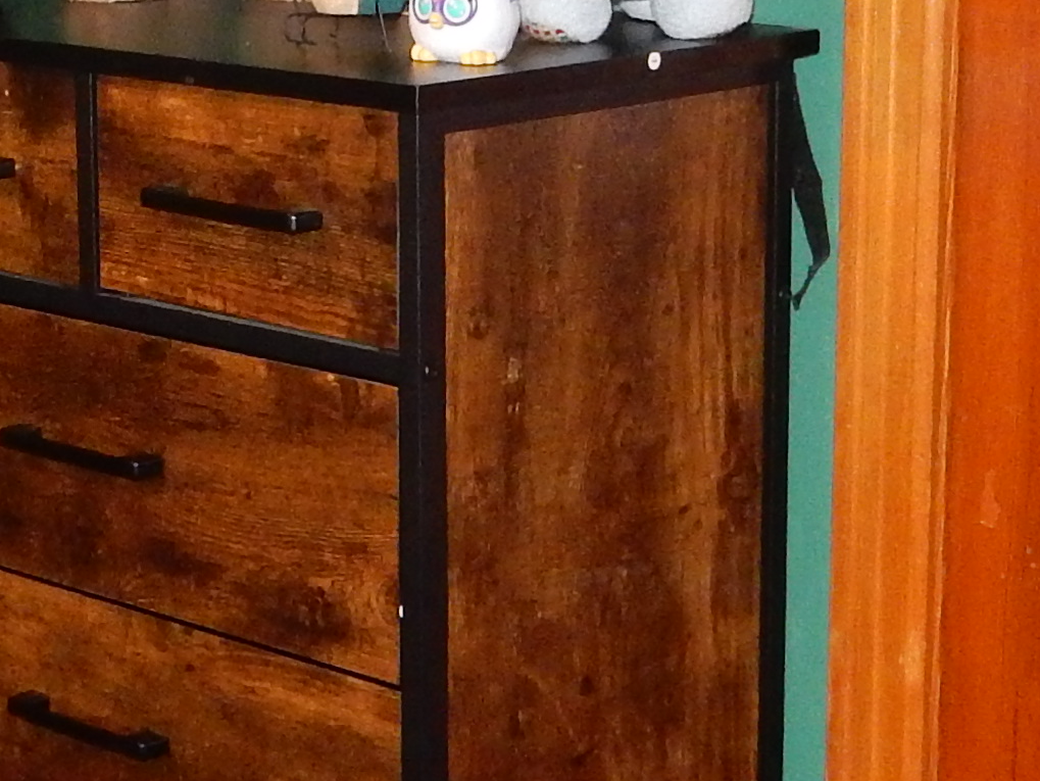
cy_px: 267
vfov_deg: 13.1
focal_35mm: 113
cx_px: 114
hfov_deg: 17.2
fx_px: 3396
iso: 500
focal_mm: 4.5
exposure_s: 1/30
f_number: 3.7
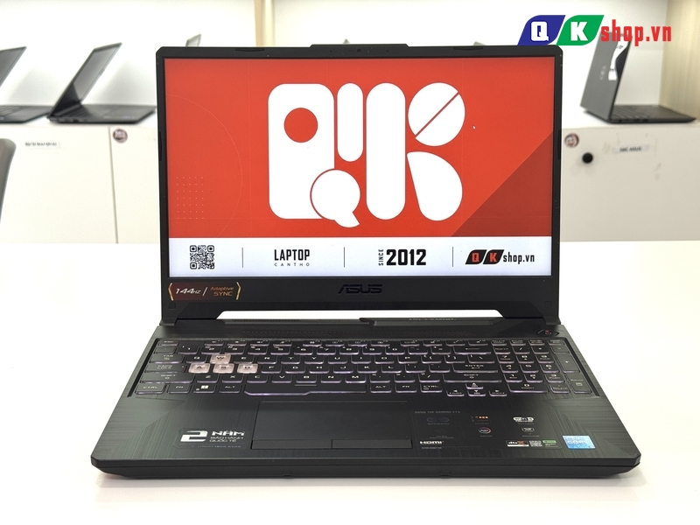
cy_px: 262
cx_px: 350
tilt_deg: -15.7
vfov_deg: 30.3
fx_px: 971
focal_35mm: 48
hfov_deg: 39.7
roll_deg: +1.1
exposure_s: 1/129
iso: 64
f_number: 1.78
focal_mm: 6.76
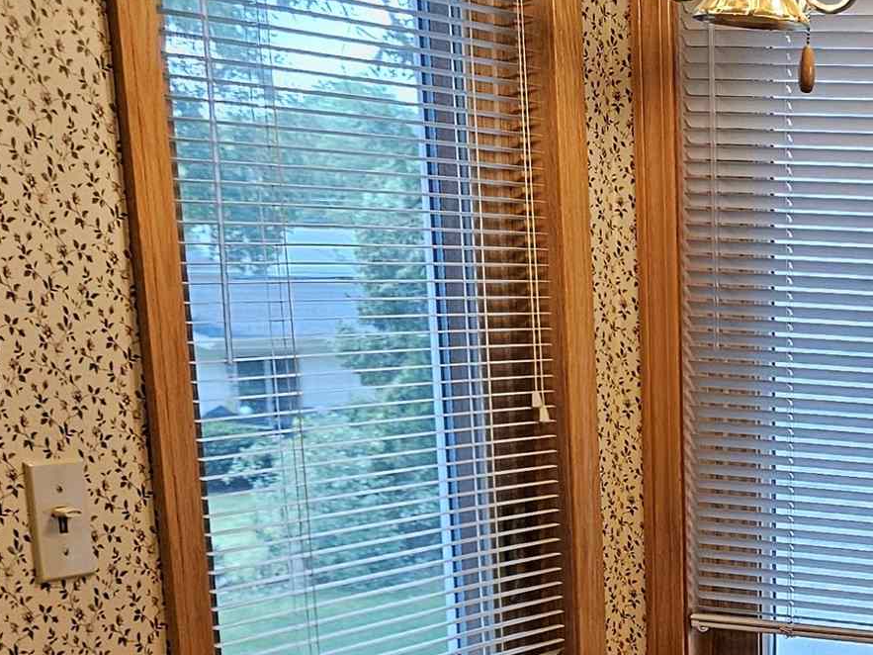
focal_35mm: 80
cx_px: 1015
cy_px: 813
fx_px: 2017
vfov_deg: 17.5
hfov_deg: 22.7
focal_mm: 5.4
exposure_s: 1/120
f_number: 1.8
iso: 160
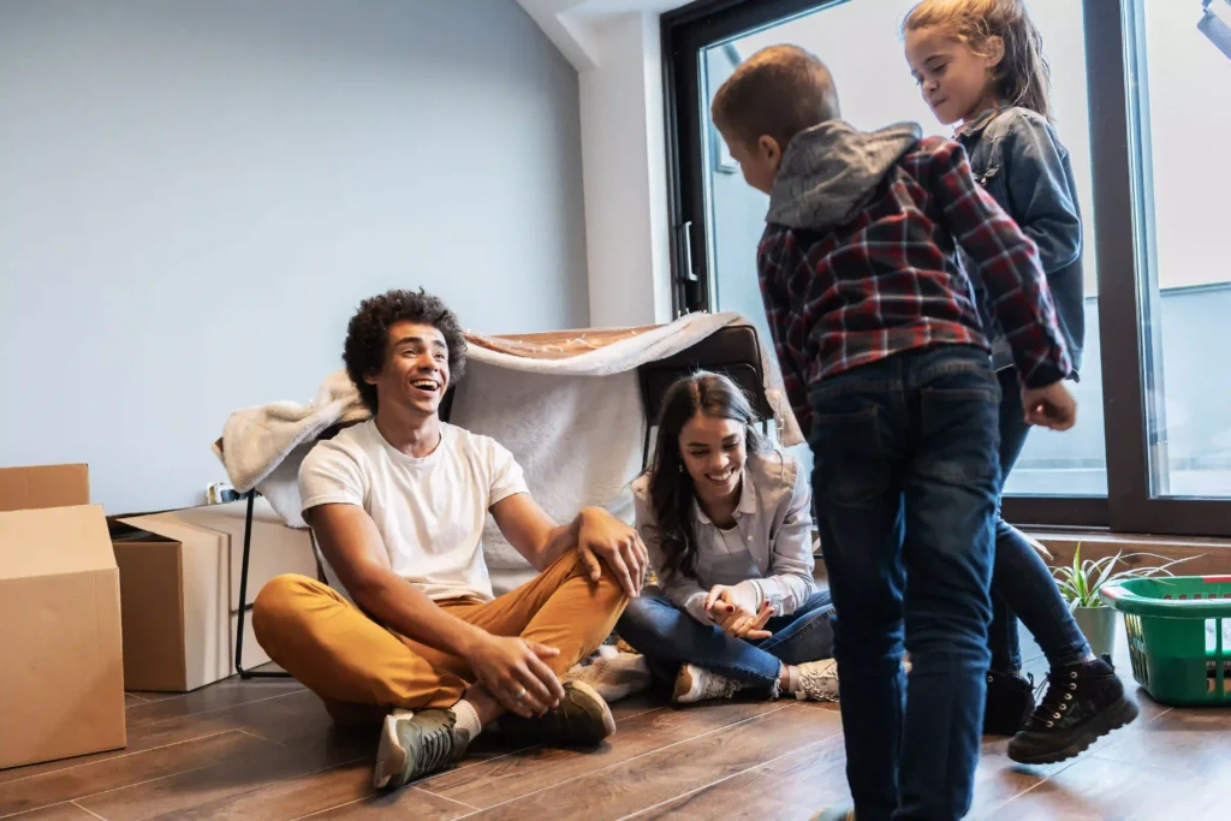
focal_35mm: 35
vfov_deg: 37.9
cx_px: 616
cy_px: 410
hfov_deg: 54.4
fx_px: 1197
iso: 1000
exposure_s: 1/160
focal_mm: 35
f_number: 3.5
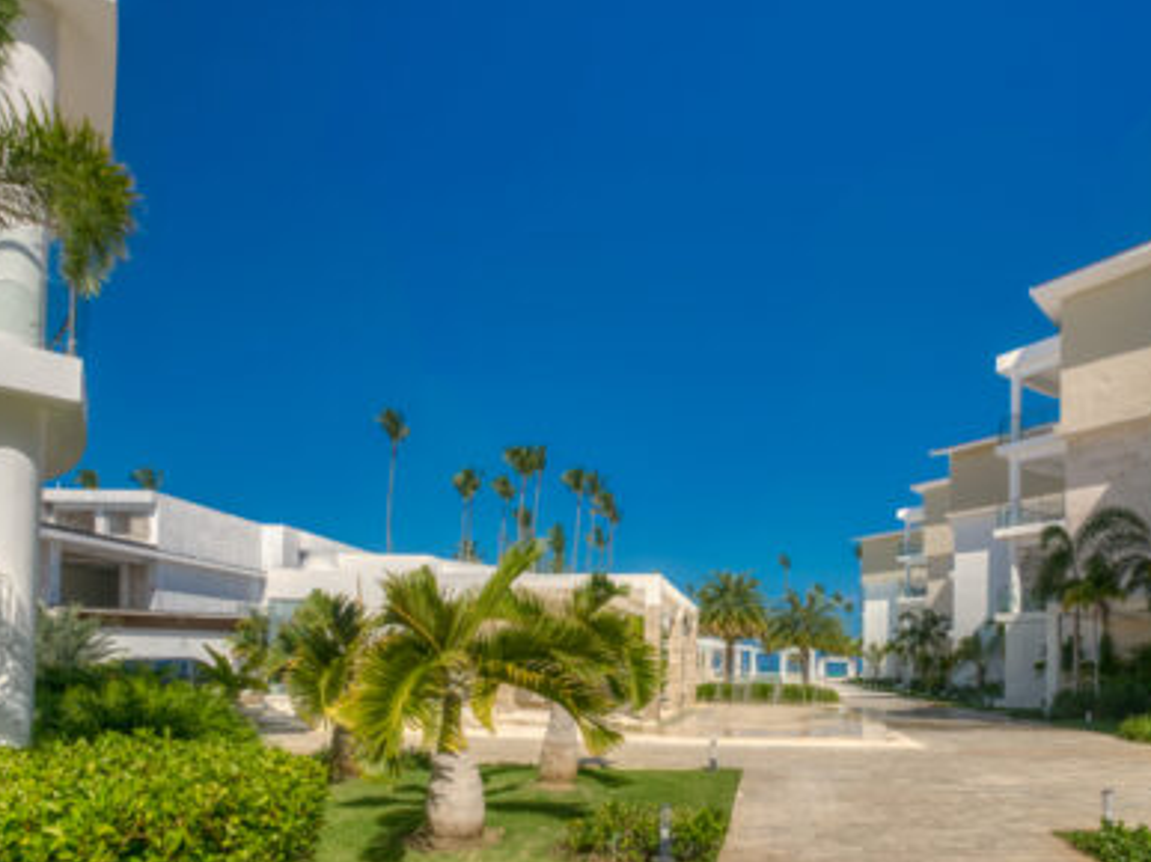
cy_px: 455
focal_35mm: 17
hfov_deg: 89.5
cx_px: 708
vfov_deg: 74.6
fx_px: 565
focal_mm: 14
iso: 640
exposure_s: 1/500
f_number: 16
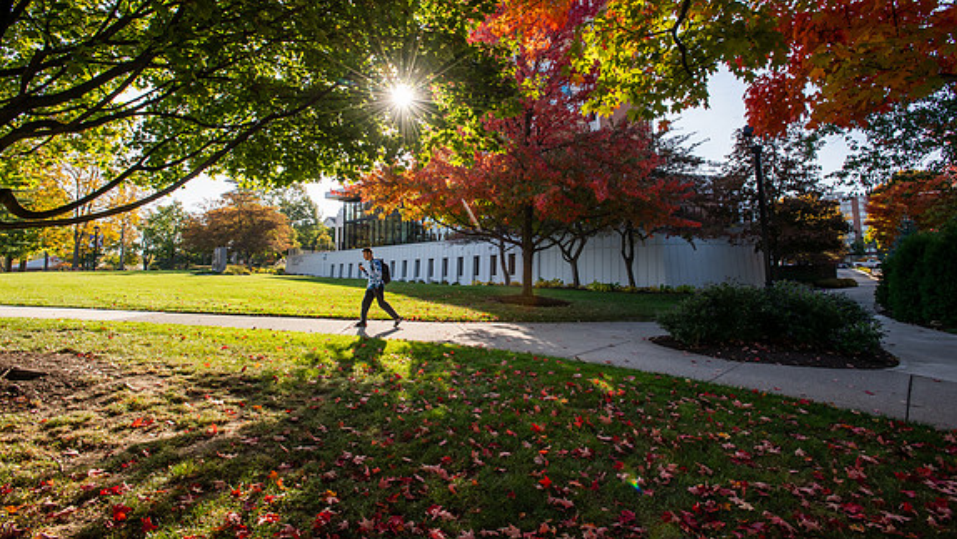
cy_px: 224
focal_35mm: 18
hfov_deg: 92.7
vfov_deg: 60.7
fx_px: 457
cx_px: 480
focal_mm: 17
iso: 320
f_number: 11
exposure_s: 1/200
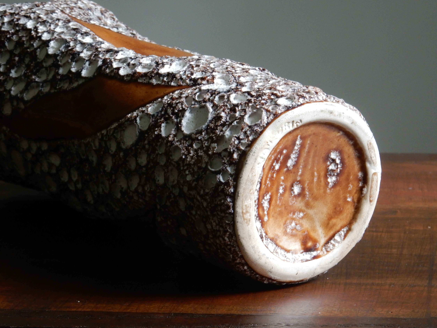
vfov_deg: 12.3
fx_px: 1515
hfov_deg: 16.4
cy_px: 168
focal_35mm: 120
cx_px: 217
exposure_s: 1/25
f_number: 5.6
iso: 400
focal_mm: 20.9
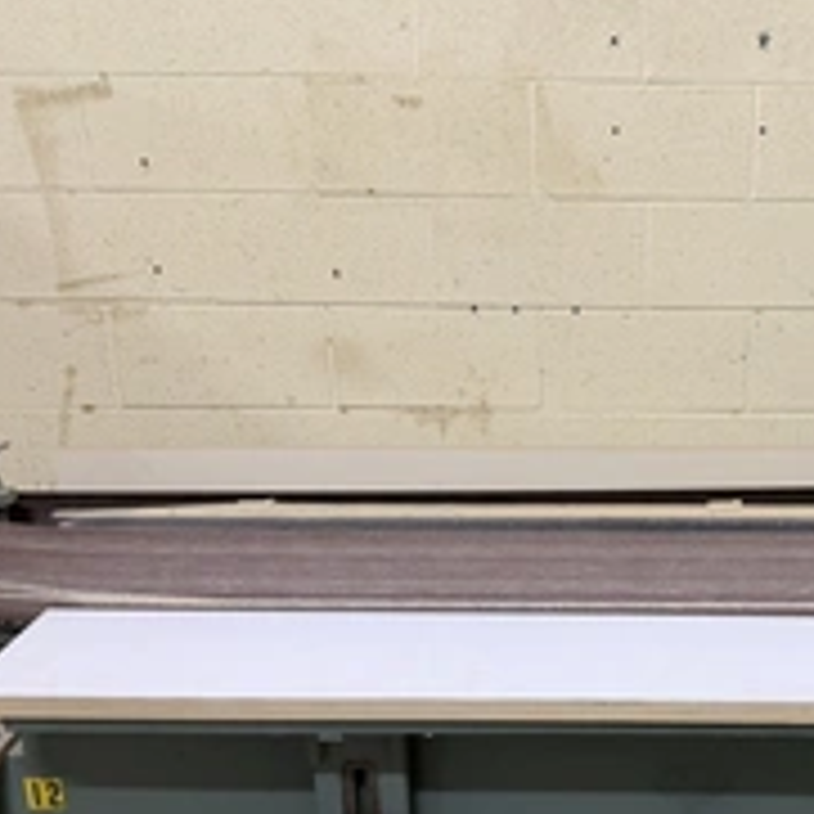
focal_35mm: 47
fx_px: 1250
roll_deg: +0.3
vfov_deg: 35.7
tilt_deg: -19.2
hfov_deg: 34.8
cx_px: 670
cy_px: 544
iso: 160
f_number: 1.78
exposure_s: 1/60
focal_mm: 6.76
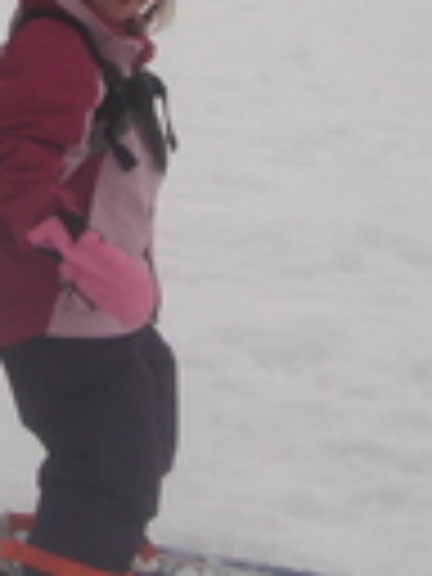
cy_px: 52
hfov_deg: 10.0
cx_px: 54
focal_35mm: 148
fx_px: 2463
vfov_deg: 13.2
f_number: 3.5
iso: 80
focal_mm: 6.7
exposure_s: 1/160
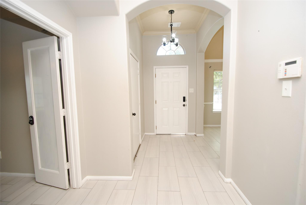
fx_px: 128
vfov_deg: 77.5
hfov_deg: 100.3
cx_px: 153
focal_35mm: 15
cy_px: 102
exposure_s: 1/60
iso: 200
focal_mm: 10
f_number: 4
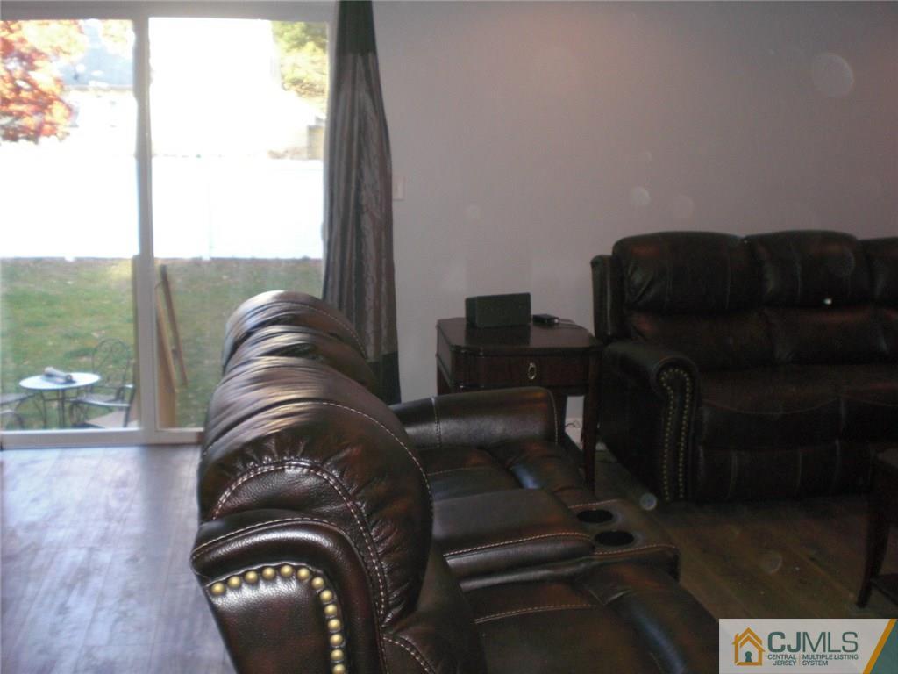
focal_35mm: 38
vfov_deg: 37.7
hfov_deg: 49.0
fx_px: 986
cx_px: 449
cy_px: 337
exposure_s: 1/60
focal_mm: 6.3
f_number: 3.1
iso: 200
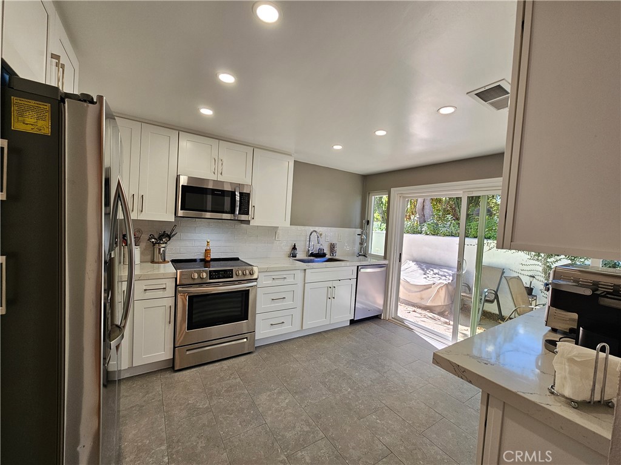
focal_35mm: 13
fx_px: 233
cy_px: 232
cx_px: 310
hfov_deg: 106.2
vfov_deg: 89.9
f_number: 2.2
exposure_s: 1/60
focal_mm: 2.2
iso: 50
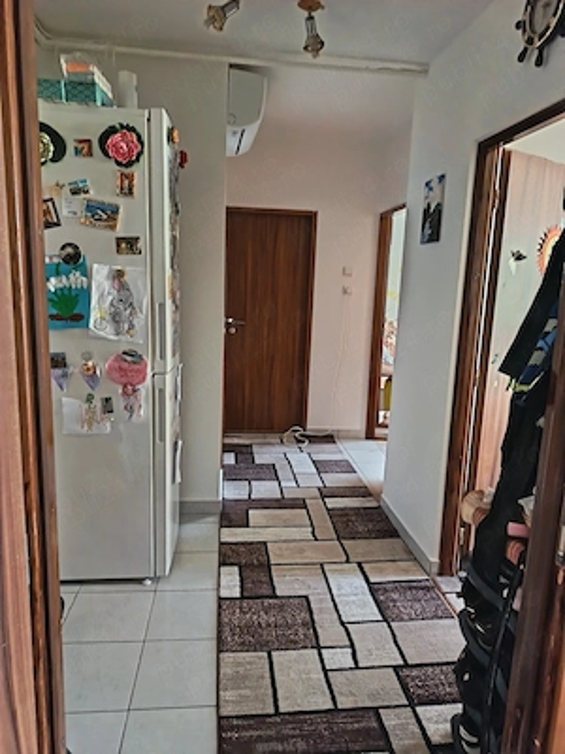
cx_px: 282
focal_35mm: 24
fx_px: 522
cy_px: 377
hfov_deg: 56.8
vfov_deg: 71.6
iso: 3309
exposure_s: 1/60
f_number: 1.75
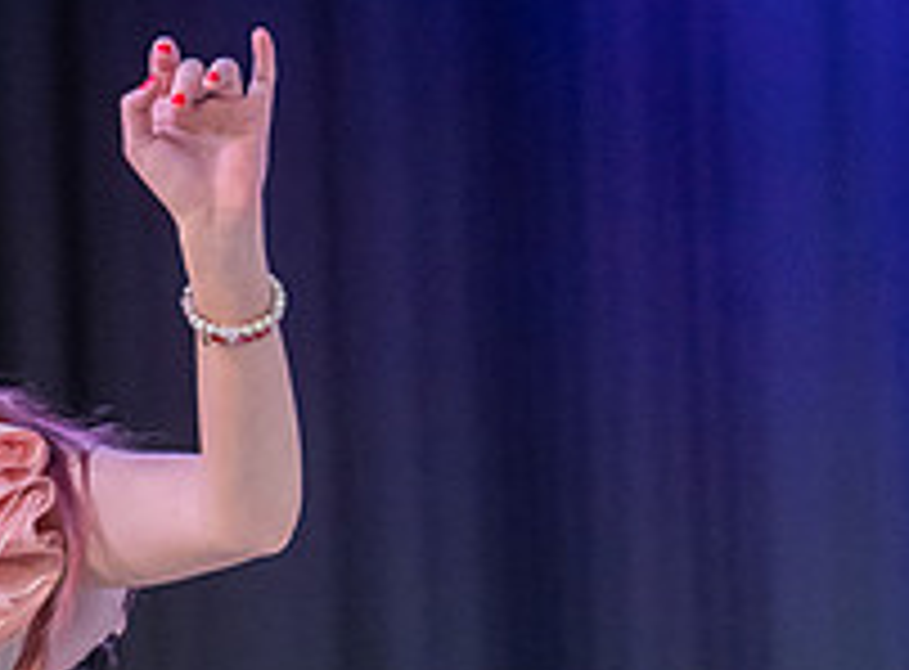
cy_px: 745
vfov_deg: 2.1
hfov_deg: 2.9
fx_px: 18116
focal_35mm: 694
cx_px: -224
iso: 6400
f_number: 2.8
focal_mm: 200
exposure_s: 1/400
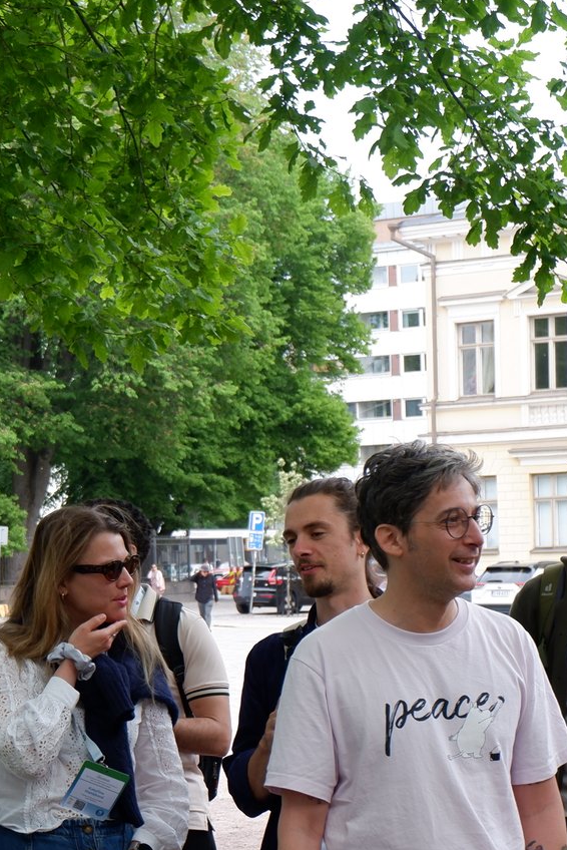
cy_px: 583
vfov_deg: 22.0
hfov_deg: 14.8
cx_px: 116
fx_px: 2172
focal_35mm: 92
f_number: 5
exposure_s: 1/160
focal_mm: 26.4
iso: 200
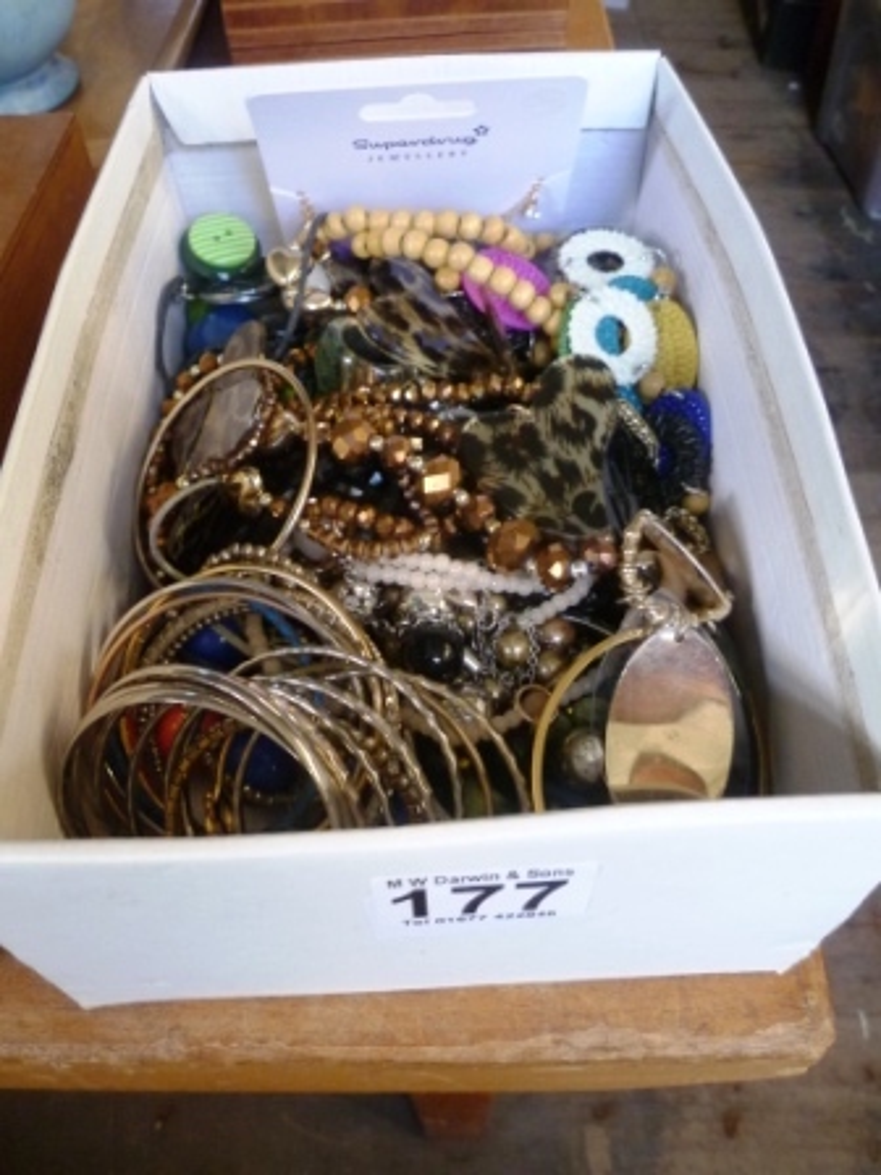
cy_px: 588
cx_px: 440
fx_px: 950
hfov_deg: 49.7
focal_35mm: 28
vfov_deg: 63.4
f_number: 2.8
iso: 320
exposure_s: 1/30
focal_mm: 5
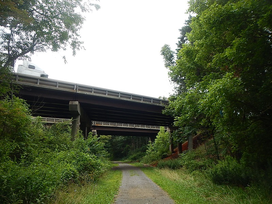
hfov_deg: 63.4
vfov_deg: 49.7
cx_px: 136
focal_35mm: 28
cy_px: 102
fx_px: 220
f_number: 3.9
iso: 125
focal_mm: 5
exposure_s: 1/250
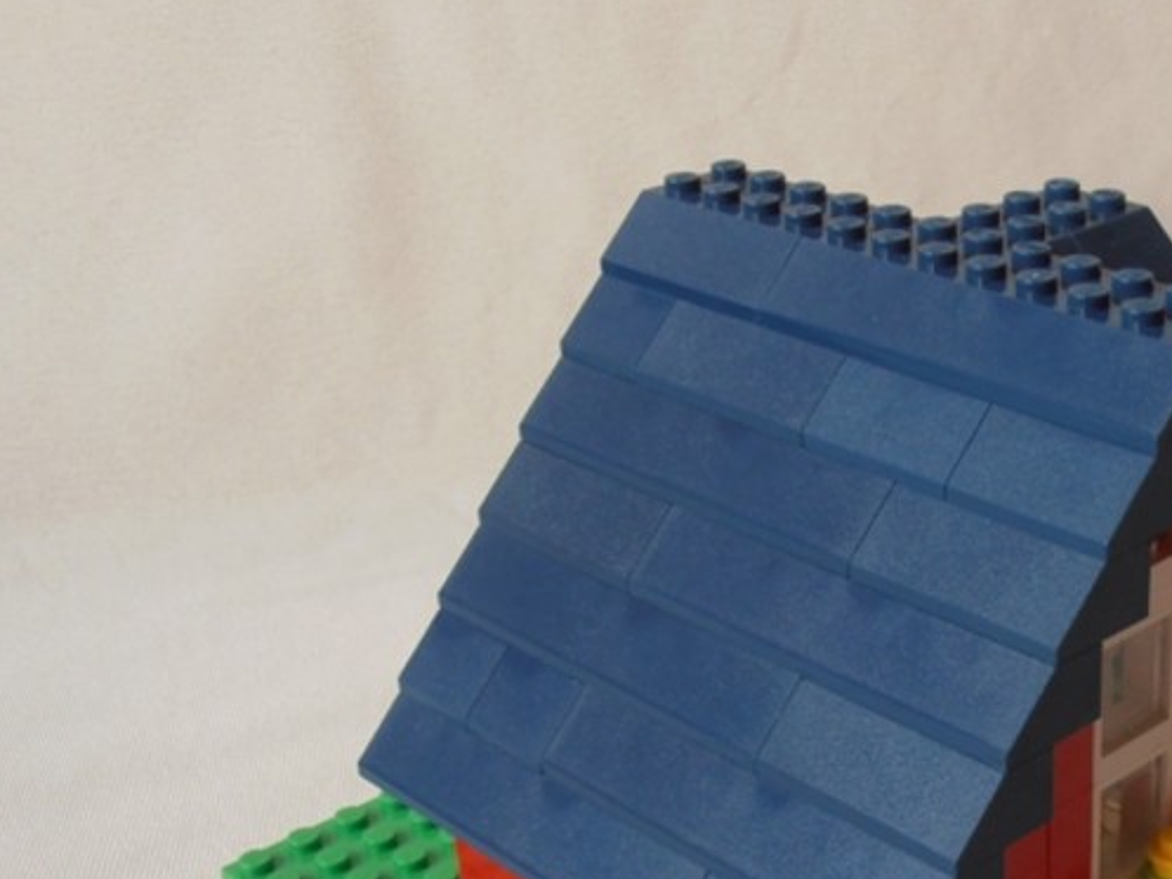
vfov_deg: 21.7
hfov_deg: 28.0
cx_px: 1021
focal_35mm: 67
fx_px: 2269
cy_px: 708
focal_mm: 6.61
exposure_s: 1/40
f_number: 3.9
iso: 100
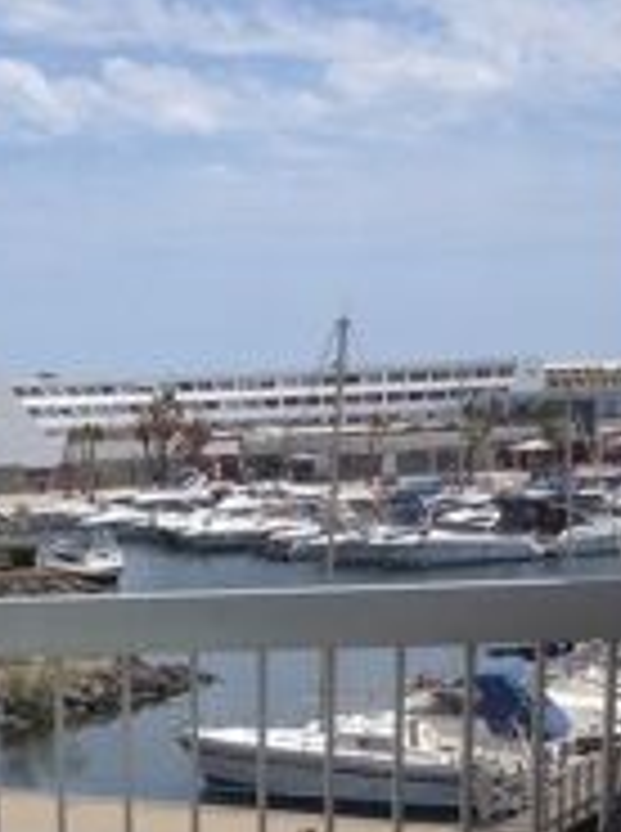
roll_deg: +1.5
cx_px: 81
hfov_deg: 17.9
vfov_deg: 23.3
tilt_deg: -11.4
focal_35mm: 81
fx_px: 1944
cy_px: 807
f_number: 2.4
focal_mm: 4.28
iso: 50
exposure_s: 1/2123
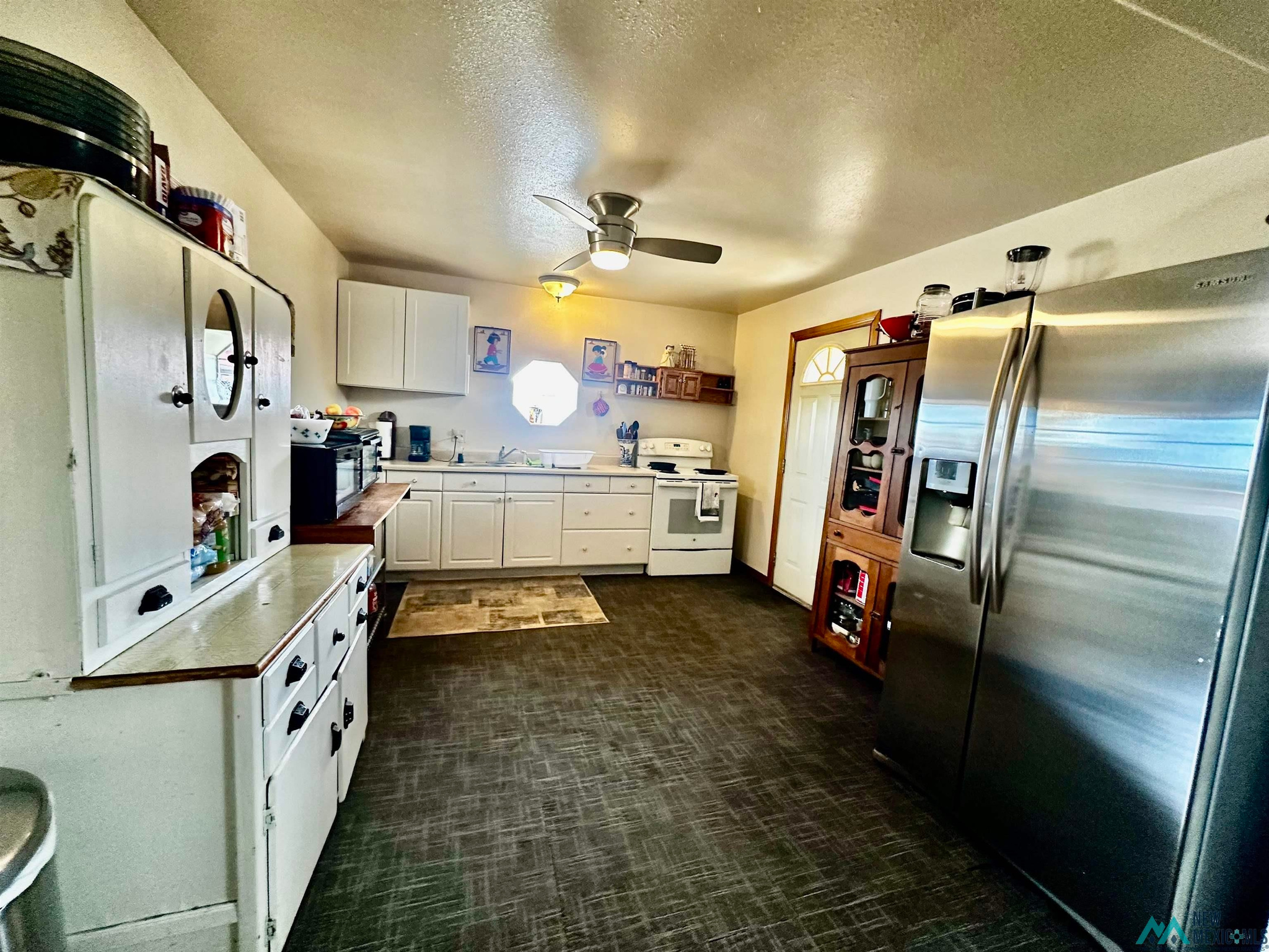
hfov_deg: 102.1
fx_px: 513
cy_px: 476
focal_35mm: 14
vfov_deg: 85.7
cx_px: 634
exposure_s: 1/60
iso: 400
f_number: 2.2
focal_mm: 2.22
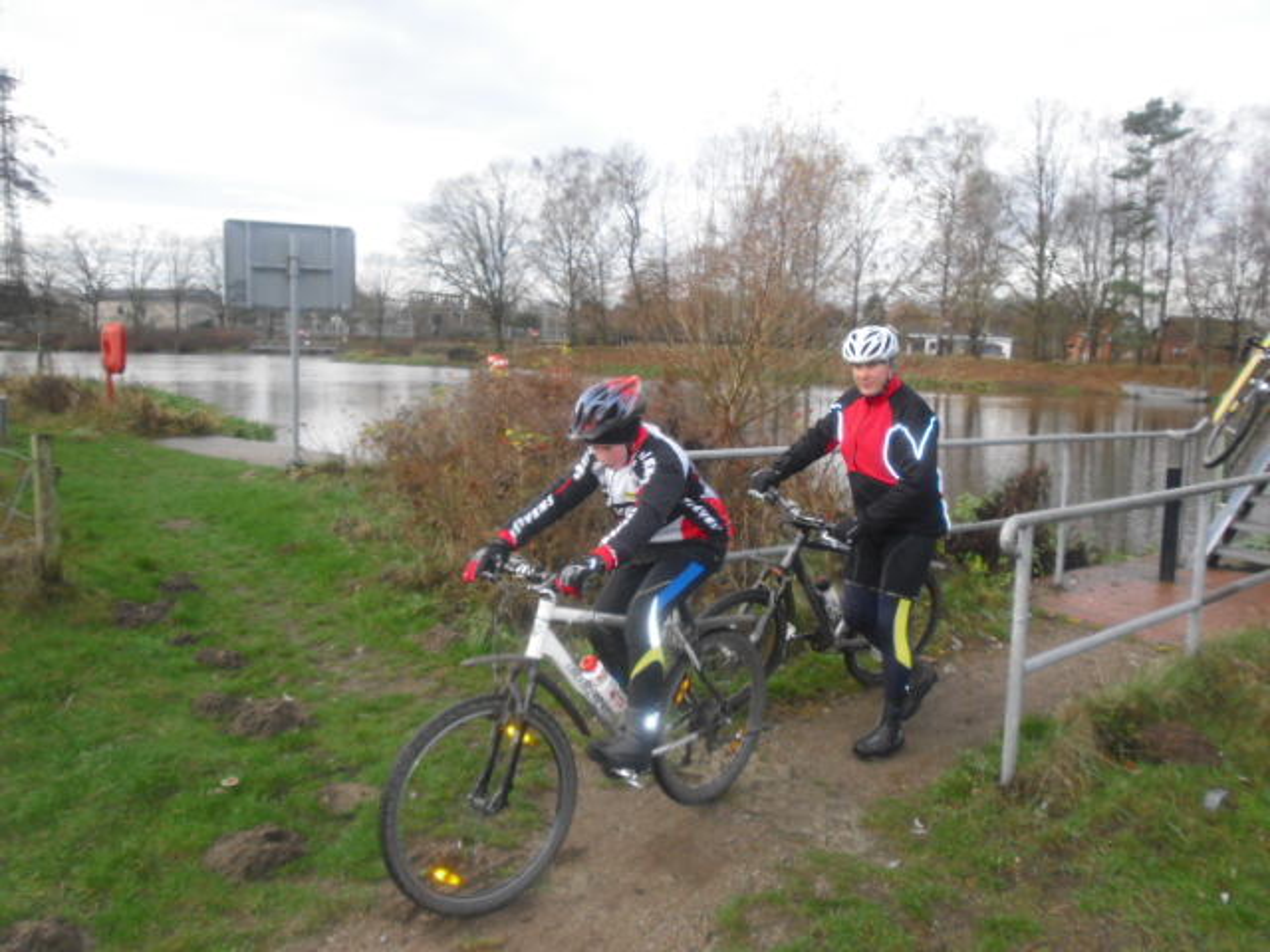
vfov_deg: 49.7
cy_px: 476
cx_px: 635
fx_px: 1027
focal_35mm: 28
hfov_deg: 63.4
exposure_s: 1/400
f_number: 2.6
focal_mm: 4.65
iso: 200
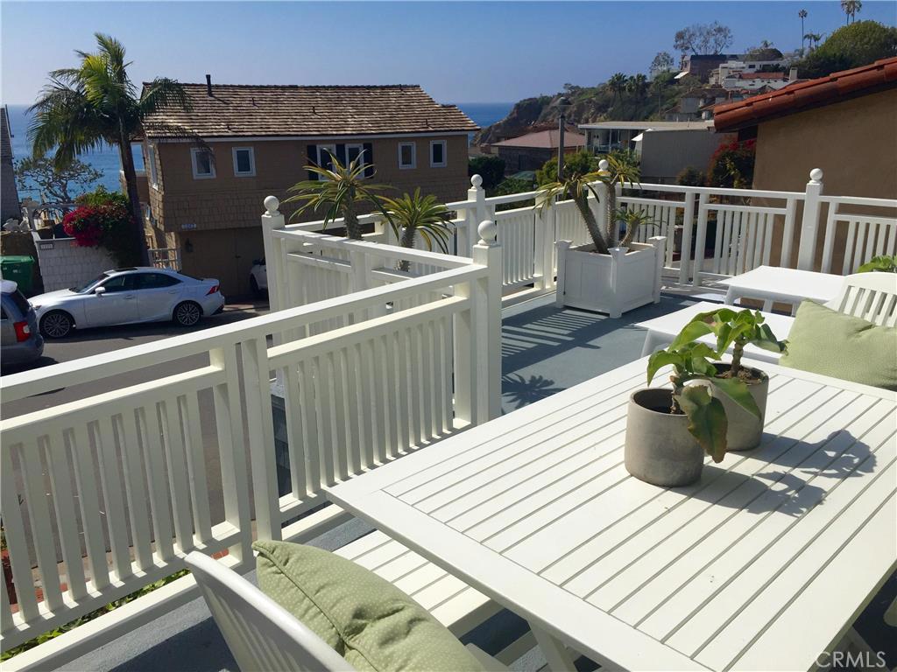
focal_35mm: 29
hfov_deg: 61.7
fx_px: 751
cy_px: 336
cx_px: 448
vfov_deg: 48.2
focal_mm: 4.15
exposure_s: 1/4950
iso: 32
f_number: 2.2
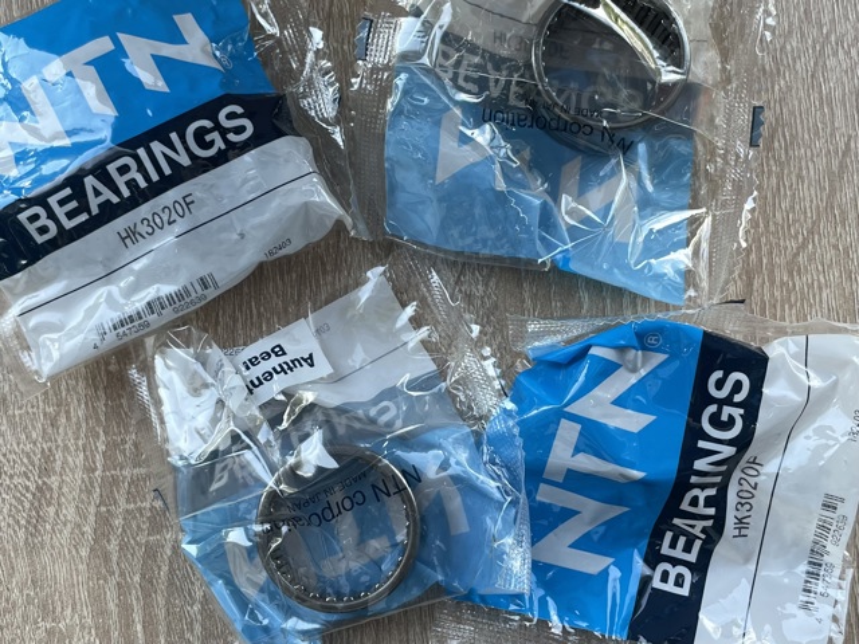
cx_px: 430
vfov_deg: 53.1
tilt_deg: -83.4
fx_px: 645
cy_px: 322
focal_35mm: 26
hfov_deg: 67.3
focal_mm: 4.2
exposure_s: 1/121
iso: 40
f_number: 1.6
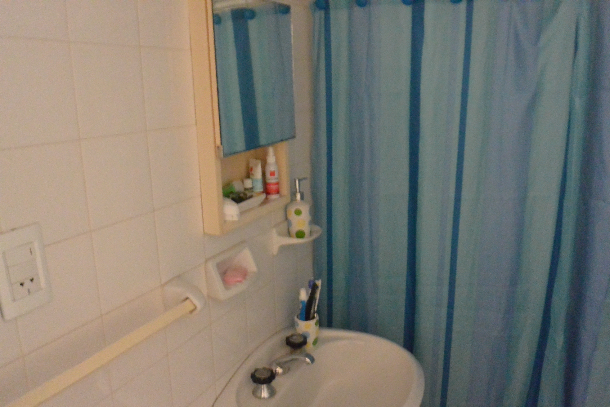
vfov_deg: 45.0
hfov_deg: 63.7
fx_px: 491
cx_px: 305
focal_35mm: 29
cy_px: 204
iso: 3200
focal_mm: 11
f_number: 3.5
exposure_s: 1/2
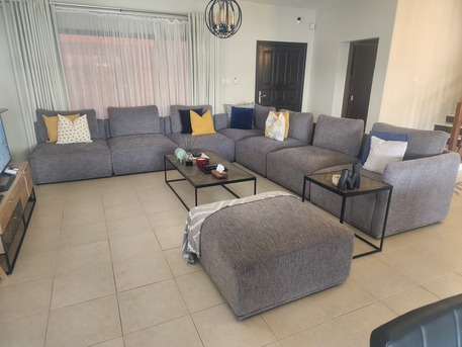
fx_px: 307
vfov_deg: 58.9
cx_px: 231
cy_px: 174
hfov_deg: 73.9
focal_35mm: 23
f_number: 1.8
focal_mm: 6.4
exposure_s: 1/40.1
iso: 250
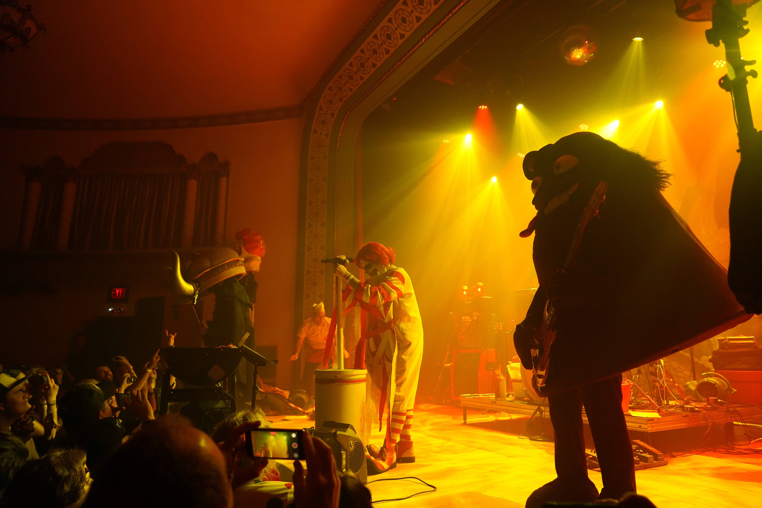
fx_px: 508
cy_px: 254
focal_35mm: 24
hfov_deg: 73.7
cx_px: 381
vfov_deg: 53.1
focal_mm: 24
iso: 6400
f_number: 4
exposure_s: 1/160
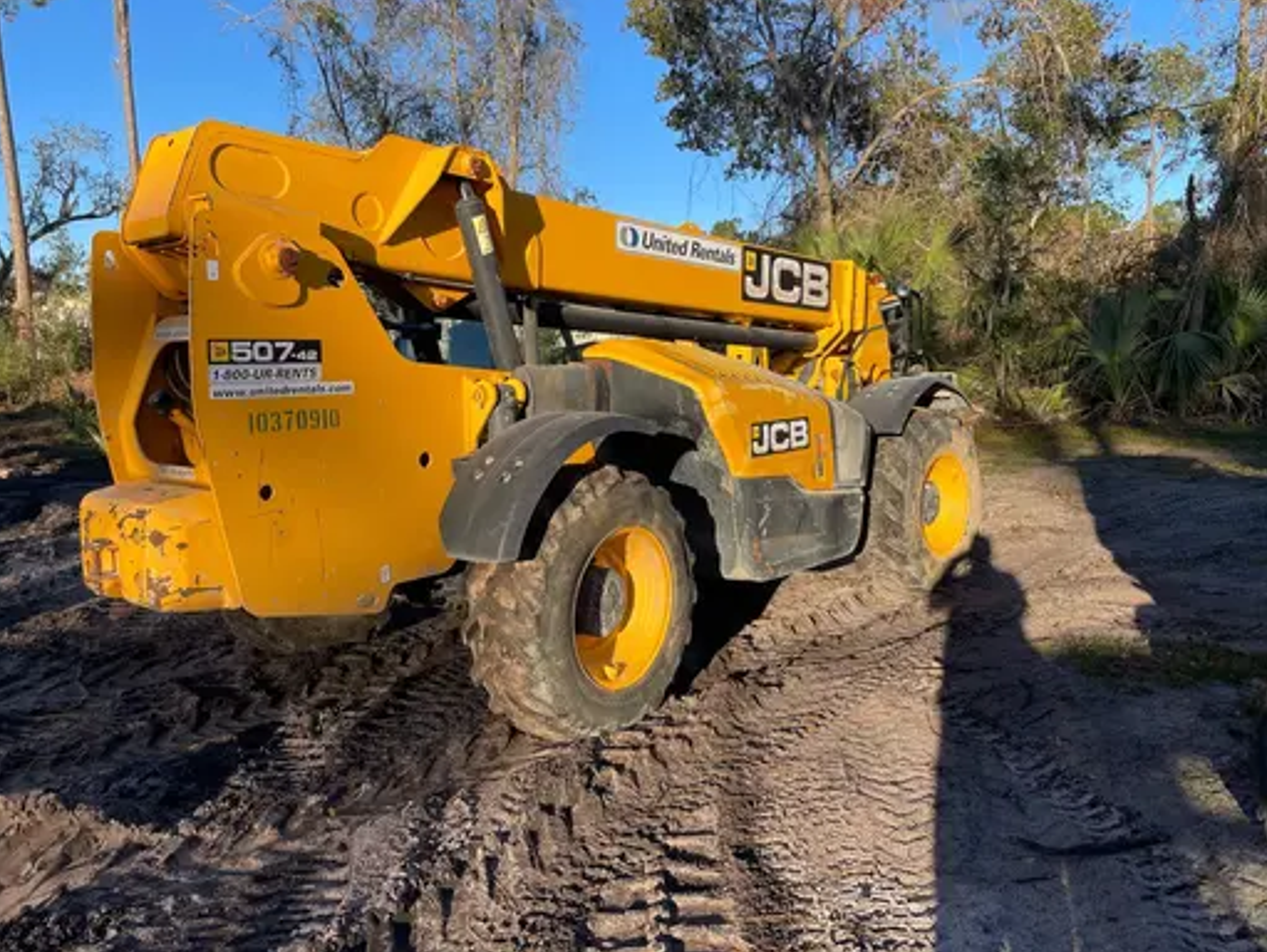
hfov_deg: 63.4
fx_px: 1026
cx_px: 603
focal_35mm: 28
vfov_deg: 49.8
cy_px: 455
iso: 32
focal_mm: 4.2
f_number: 1.6
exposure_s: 1/1490
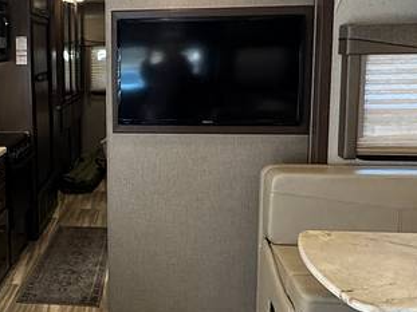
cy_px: 114
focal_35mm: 45
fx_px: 542
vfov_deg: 32.0
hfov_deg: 40.1
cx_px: 75
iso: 320
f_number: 2.2
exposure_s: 1/91
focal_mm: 2.22
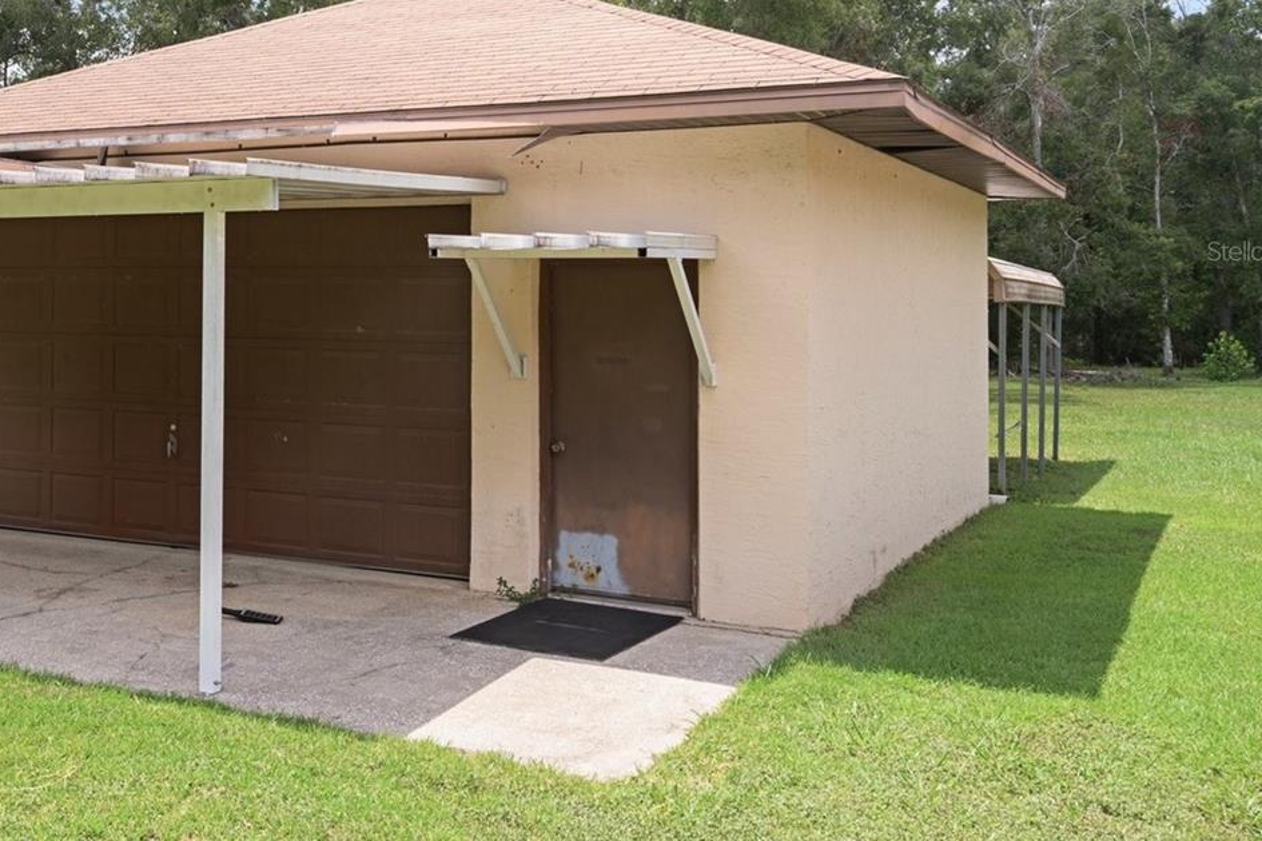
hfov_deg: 42.6
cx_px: 258
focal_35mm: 44
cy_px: 251
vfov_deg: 30.2
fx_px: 1542
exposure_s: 1/60
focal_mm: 26
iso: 320
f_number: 8
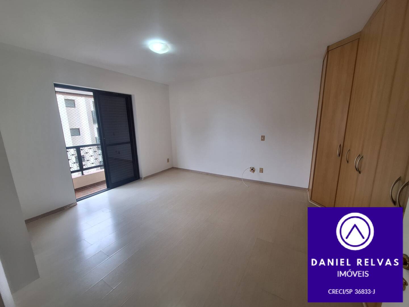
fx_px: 154
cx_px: 204
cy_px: 154
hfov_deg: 106.2
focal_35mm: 13
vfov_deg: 89.9
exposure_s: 1/60
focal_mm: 1.74
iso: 64
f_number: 2.2
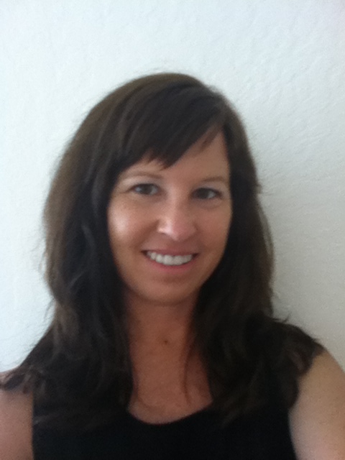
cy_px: 230
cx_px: 172
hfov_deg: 40.7
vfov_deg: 52.6
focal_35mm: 35
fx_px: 465
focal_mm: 3.85
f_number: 2.4
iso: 160
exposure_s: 1/30
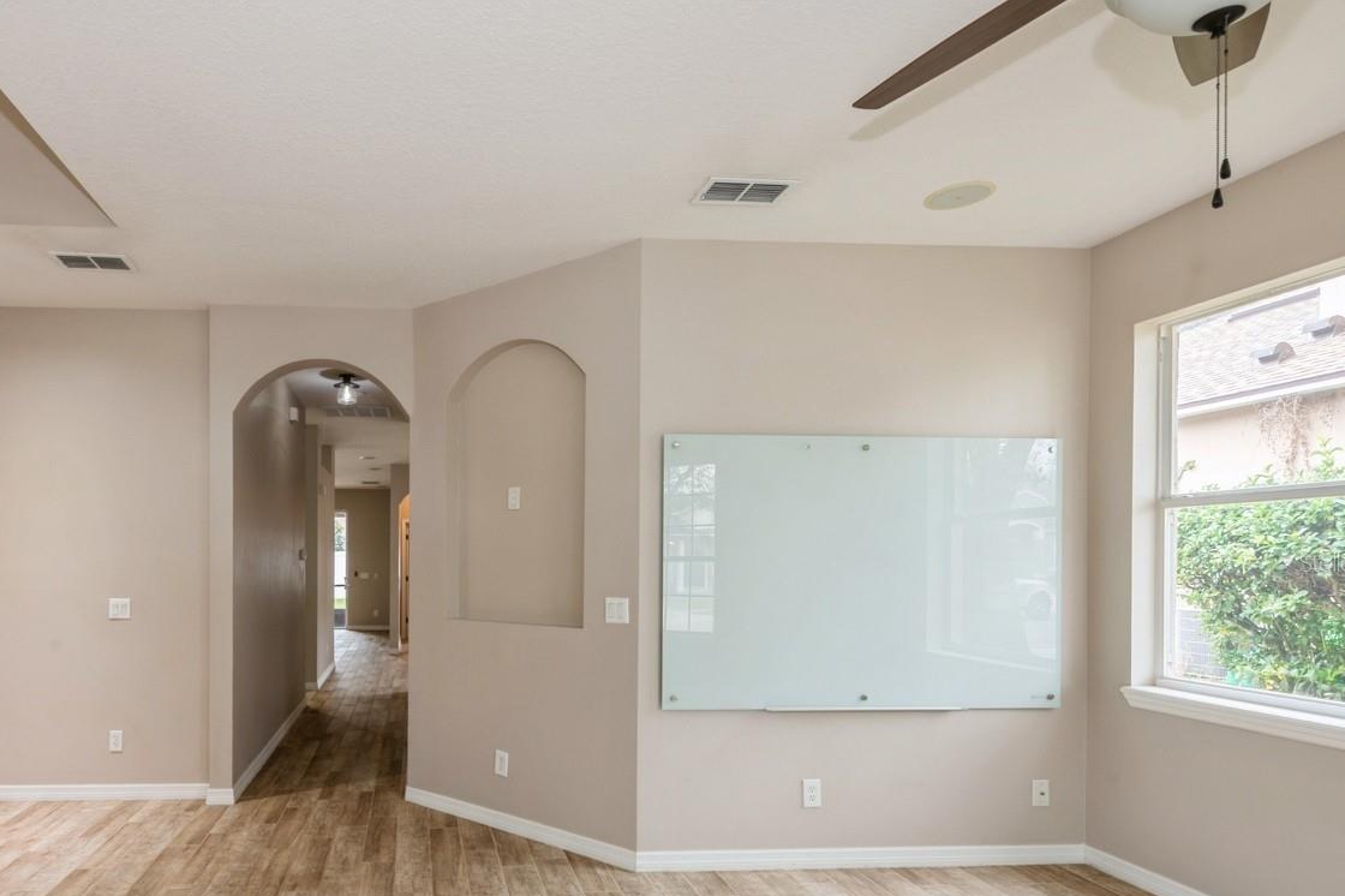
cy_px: 562
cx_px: 452
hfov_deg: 81.3
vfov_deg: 61.0
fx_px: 747
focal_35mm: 20
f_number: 11
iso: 100
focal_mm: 14
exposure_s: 1/3
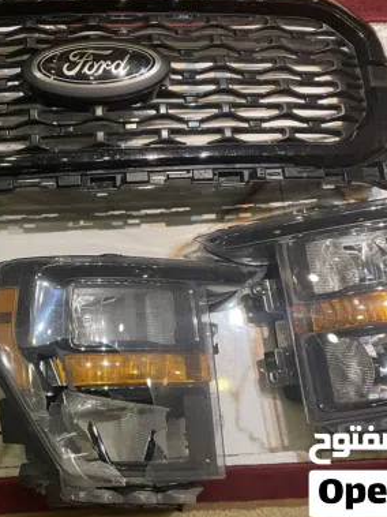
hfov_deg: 29.3
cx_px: 104
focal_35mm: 49
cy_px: 224
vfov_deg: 38.8
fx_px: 731
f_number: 1.8
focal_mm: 3
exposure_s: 1/50
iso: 50
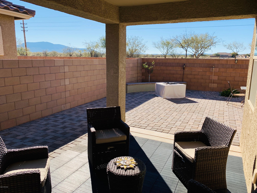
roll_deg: -1.4
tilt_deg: -10.7
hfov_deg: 67.3
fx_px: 193
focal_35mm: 26
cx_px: 128
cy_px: 96
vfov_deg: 53.1
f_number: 1.8
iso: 25
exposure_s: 1/1634
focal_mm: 4.25
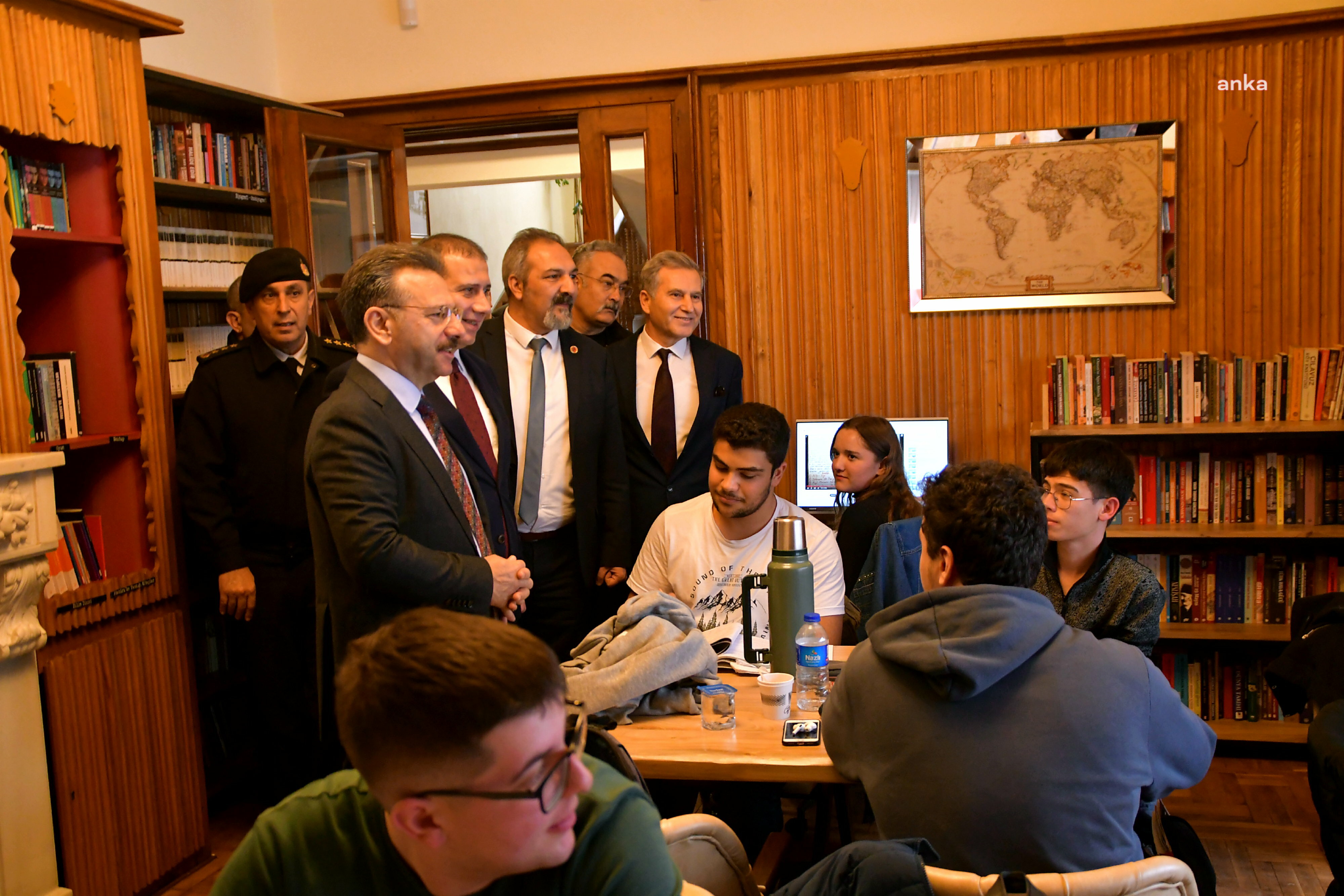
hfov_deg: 51.9
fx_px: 1381
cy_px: 448
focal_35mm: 37
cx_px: 672
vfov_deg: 35.9
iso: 2200
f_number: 3.8
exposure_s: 1/125
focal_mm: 25
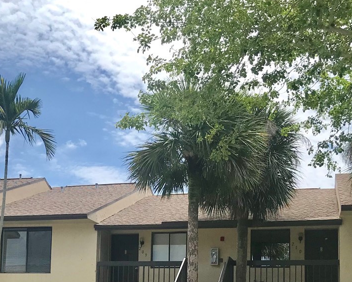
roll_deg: -0.4
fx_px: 646
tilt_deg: +5.0
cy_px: 276
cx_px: 135
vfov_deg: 23.6
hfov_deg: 30.4
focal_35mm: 62
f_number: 1.8
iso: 20
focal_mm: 3.99
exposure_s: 1/2817
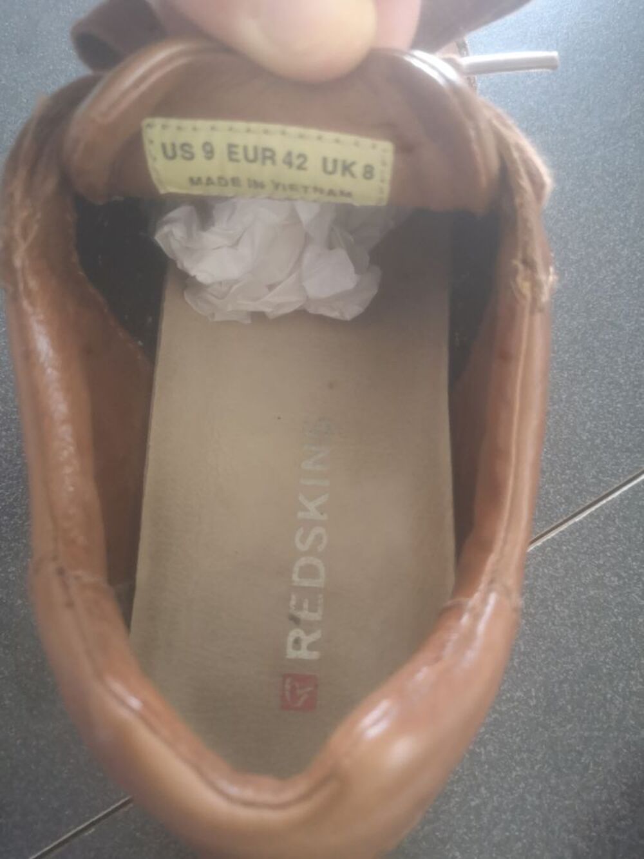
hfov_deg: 51.4
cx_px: 322
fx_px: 670
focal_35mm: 27
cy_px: 430
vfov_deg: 65.3
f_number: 1.8
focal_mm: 3.95
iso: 320
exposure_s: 1/33.3
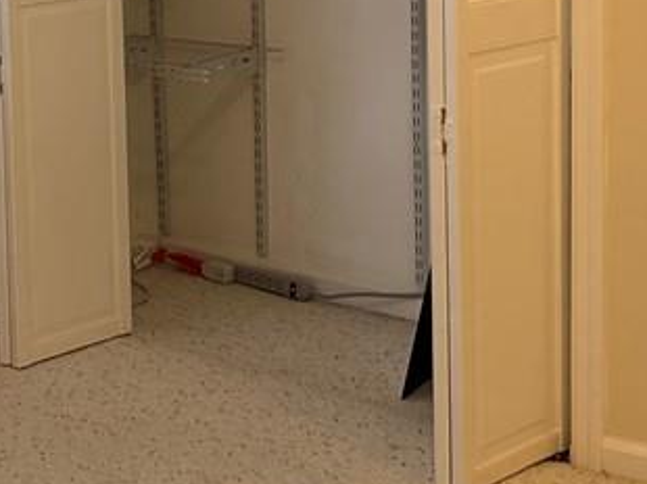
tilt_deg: -5.0
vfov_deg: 16.7
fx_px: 1606
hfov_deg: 22.6
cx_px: 188
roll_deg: +3.9
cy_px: -31
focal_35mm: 86
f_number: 1.5
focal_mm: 5.7
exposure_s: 1/60
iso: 64
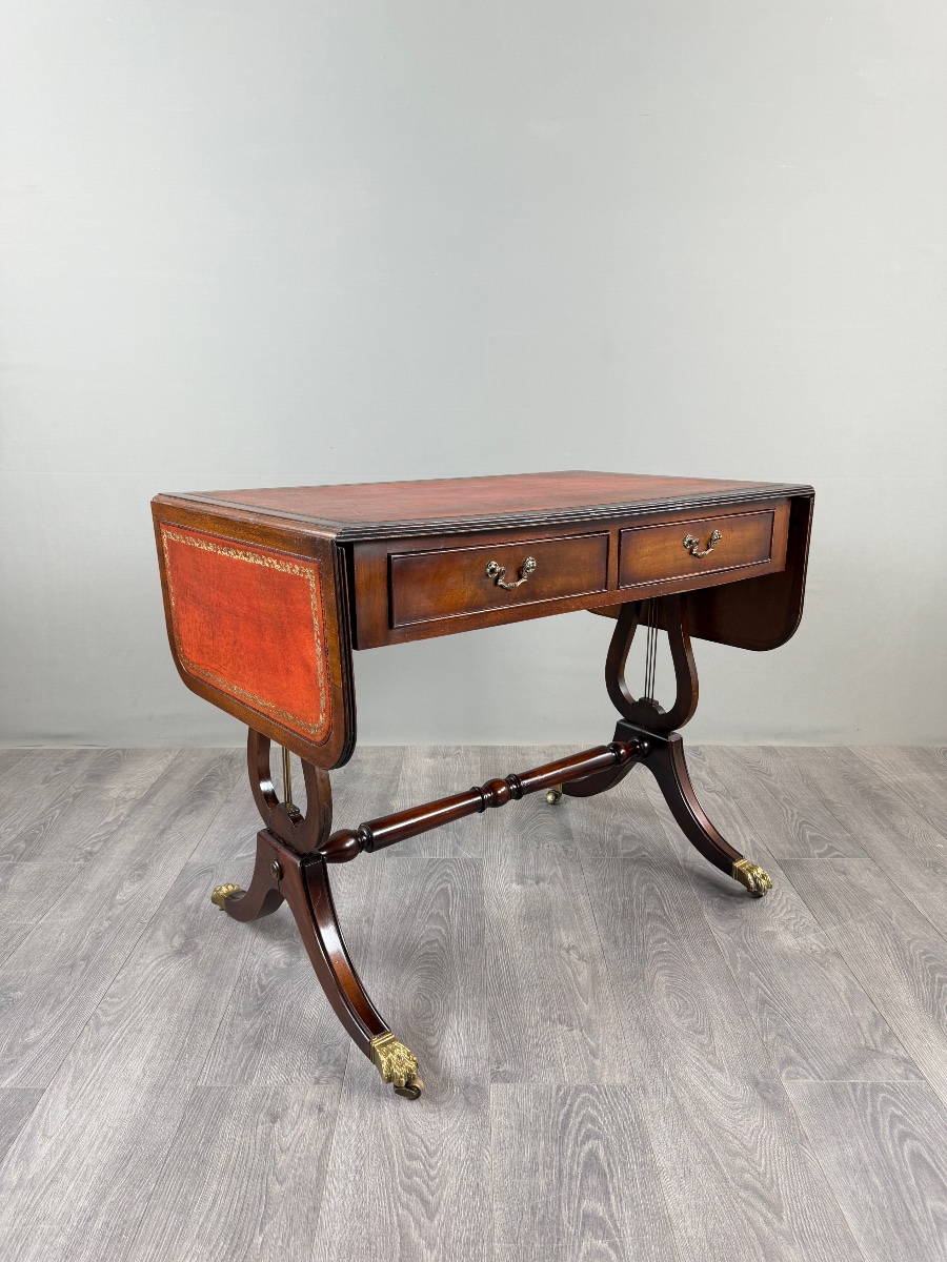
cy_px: 631
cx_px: 474
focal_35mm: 24
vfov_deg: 71.6
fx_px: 875
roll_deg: -0.9
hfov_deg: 56.8
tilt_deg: -13.6
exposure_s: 1/50
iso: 125
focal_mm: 6.76
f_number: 1.78
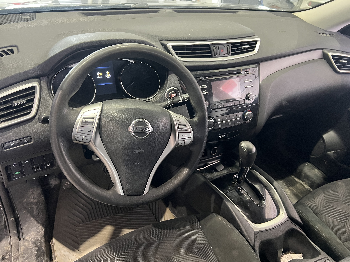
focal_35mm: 27
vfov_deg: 51.4
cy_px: 130
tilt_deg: -34.1
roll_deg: -5.6
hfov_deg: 65.3
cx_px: 171
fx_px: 273
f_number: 1.5
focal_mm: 5.7
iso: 400
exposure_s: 1/60
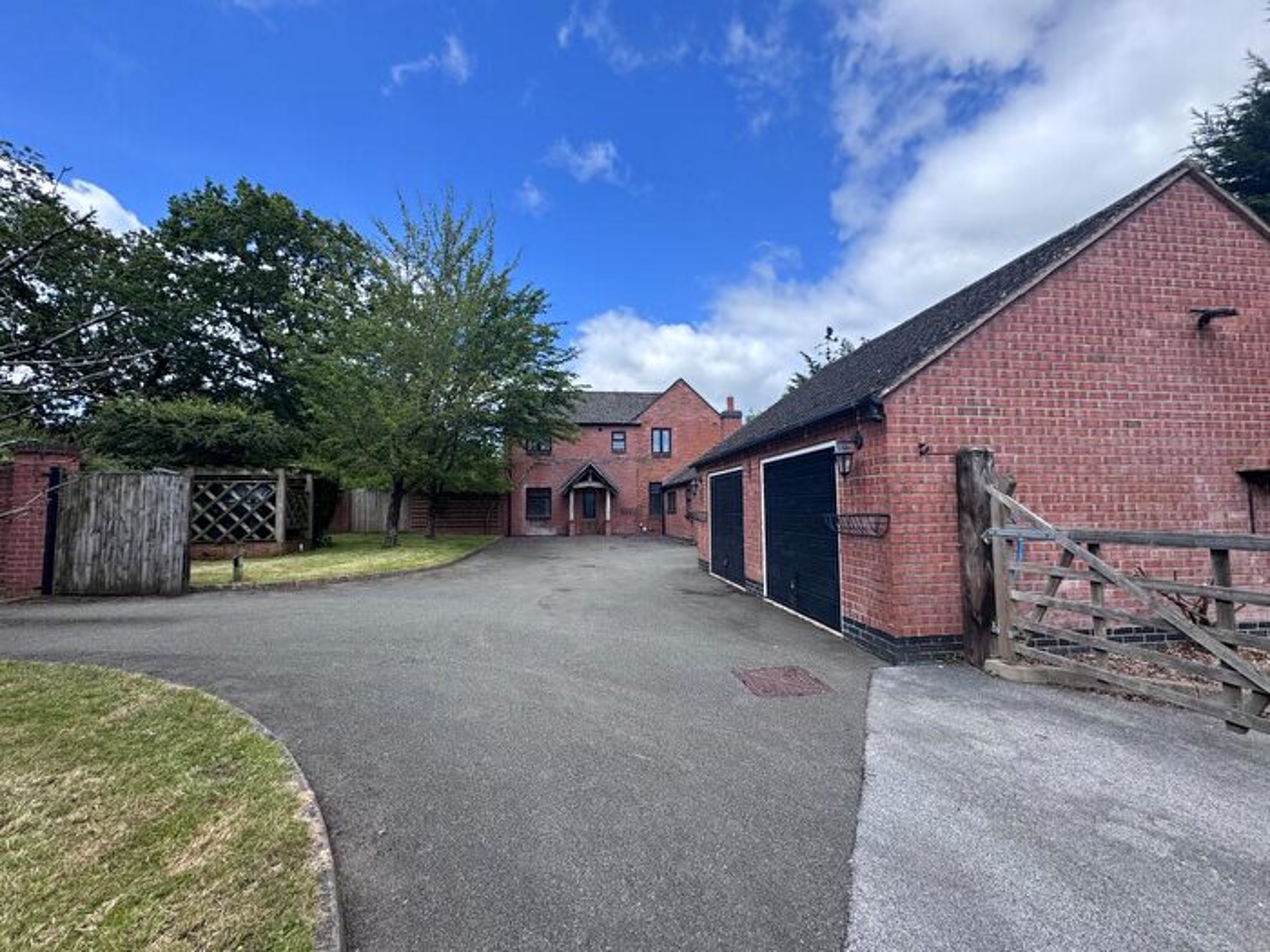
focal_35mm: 14
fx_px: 514
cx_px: 635
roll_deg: +0.7
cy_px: 476
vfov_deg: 85.7
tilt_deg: +3.7
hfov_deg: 102.1
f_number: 2.2
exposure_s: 1/849
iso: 40
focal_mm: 2.22
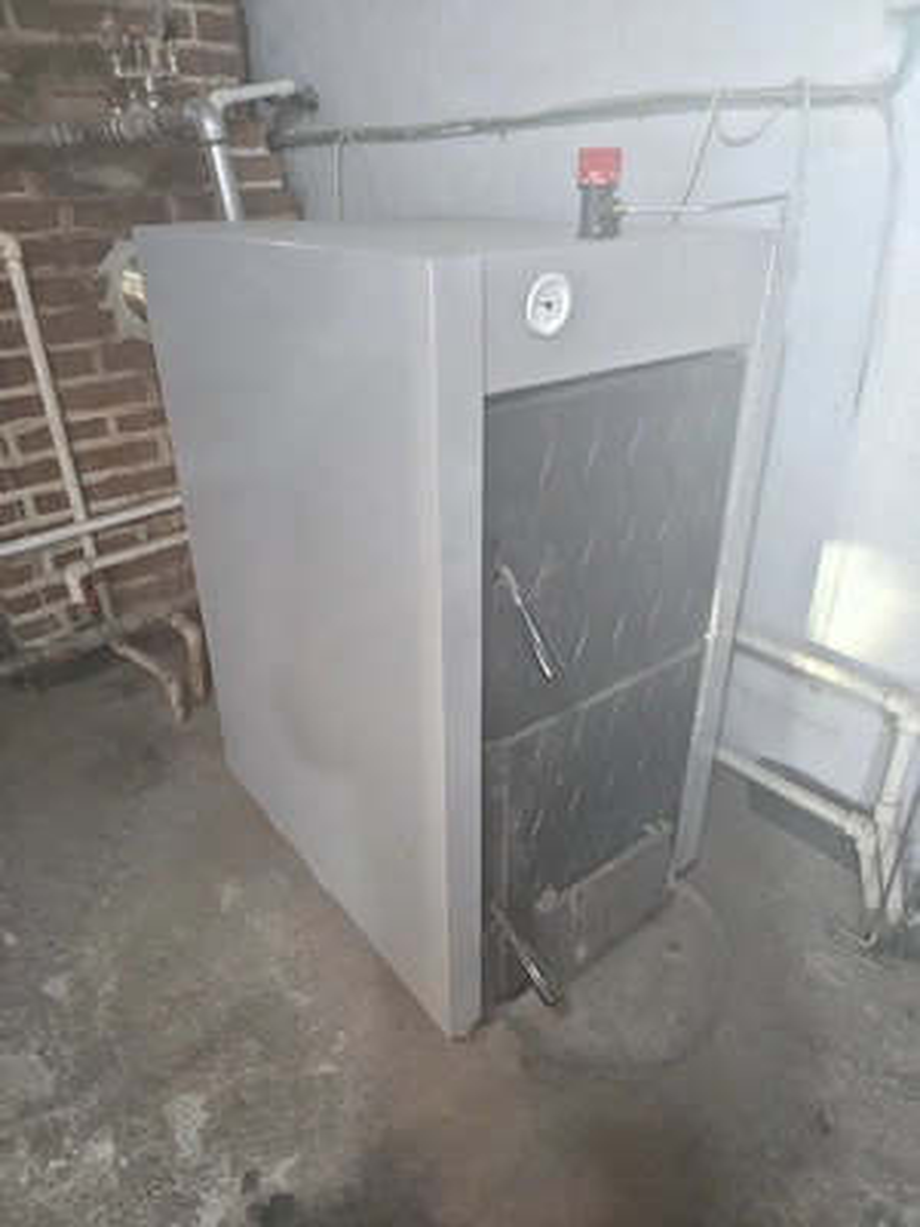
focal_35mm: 23
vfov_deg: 73.9
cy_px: 614
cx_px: 460
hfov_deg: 58.9
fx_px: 815
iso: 250
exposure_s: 1/50.3
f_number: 1.7
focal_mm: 6.3
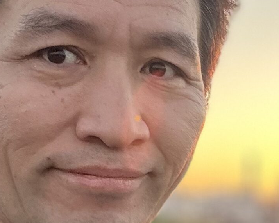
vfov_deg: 14.6
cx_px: 295
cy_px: 157
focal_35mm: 105
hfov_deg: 17.7
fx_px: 867
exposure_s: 1/121
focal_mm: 2.69
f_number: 1.9
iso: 50
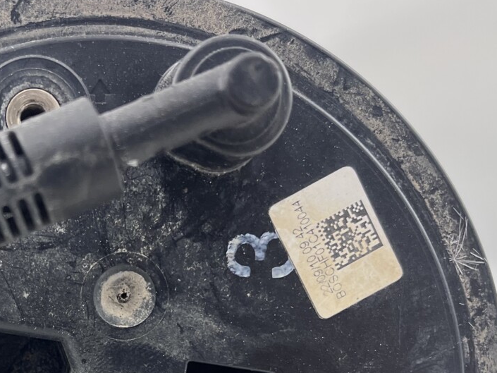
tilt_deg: -19.5
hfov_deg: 31.5
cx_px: 75
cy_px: 381
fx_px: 847
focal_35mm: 59
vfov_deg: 23.7
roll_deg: +2.4
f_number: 1.6
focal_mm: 5.1
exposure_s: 1/120
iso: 125
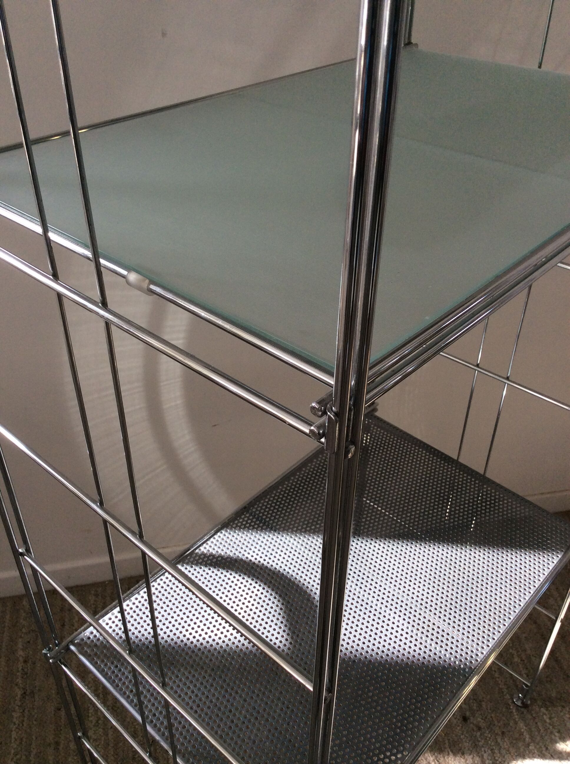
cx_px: 285
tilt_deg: -36.0
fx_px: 704
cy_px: 382
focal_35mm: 32
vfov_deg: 56.9
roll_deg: -0.1
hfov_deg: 44.1
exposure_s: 1/100
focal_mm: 3.3
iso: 50
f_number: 2.4
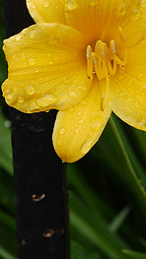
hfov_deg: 5.6
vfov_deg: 10.0
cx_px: 96
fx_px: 1486
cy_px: 72
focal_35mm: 216
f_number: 5.6
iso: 100
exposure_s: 1/125
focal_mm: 45
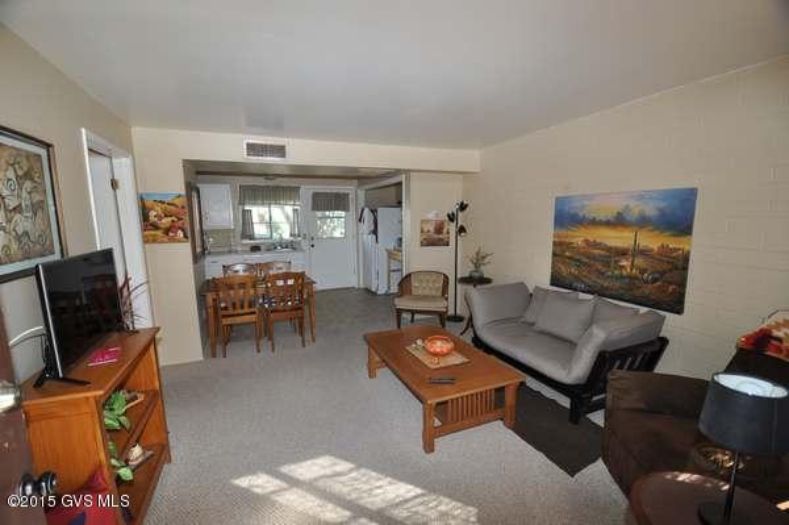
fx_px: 328
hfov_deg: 100.4
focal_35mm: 15
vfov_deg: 77.2
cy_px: 262
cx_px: 394
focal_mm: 10
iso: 200
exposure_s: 1/60
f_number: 4
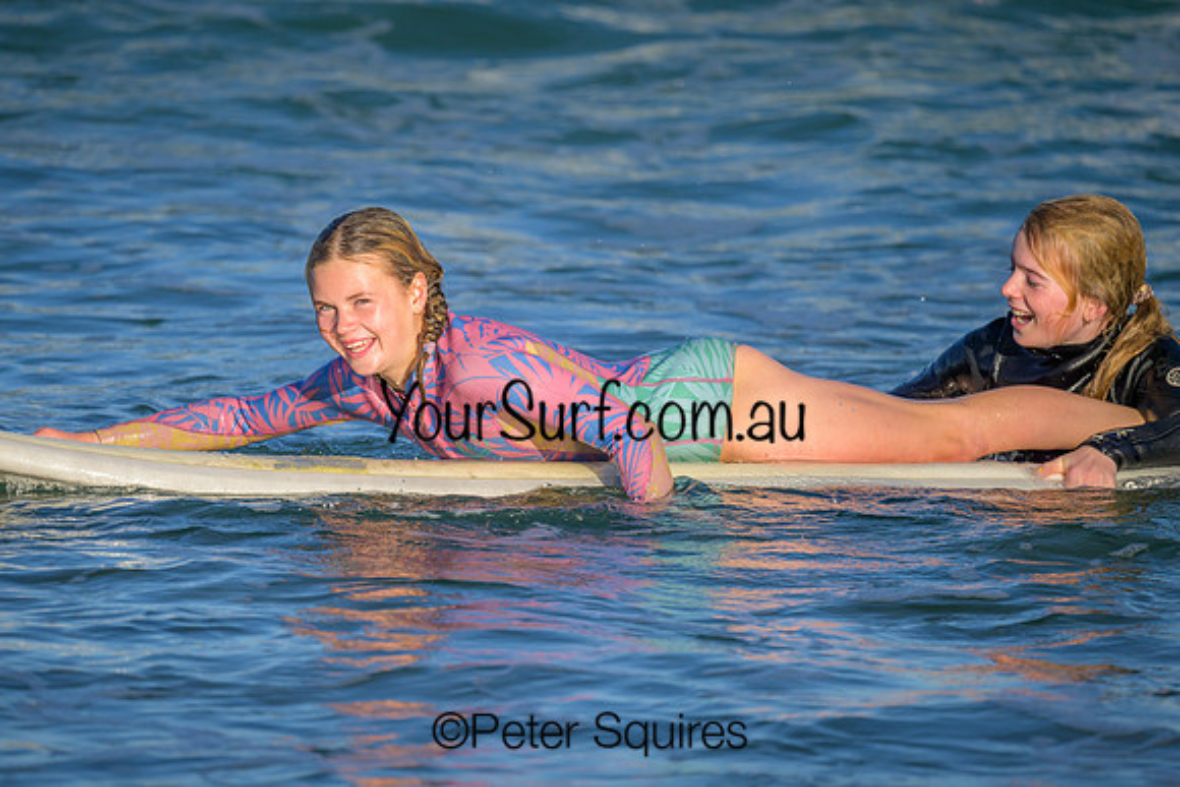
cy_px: 394
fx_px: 26227
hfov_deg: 2.6
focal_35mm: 800
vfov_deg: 1.7
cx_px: 590
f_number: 6.3
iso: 280
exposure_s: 1/2000
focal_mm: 800
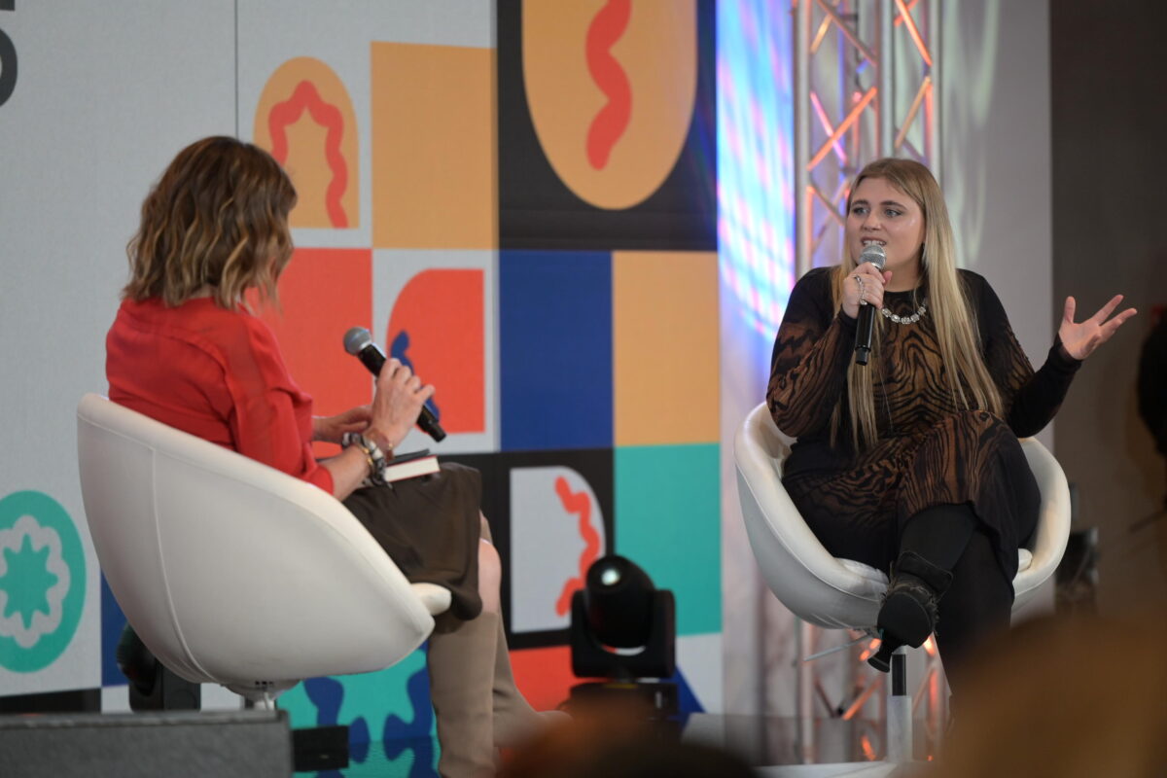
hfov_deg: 11.4
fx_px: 5835
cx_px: 584
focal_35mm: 180
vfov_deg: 7.6
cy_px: 389
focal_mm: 180
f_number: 2.8
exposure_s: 1/400
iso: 720
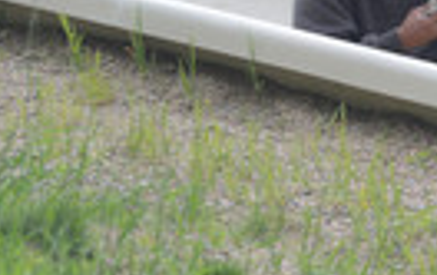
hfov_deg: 3.5
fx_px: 7182
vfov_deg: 2.2
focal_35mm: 602
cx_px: 599
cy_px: 118
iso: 1000
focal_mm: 195
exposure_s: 1/640
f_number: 6.3
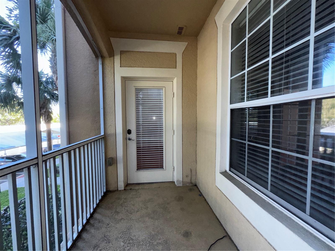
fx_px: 135
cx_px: 168
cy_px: 126
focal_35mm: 14
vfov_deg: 85.7
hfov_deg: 102.1
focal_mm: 2.22
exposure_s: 1/118
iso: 200
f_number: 2.2
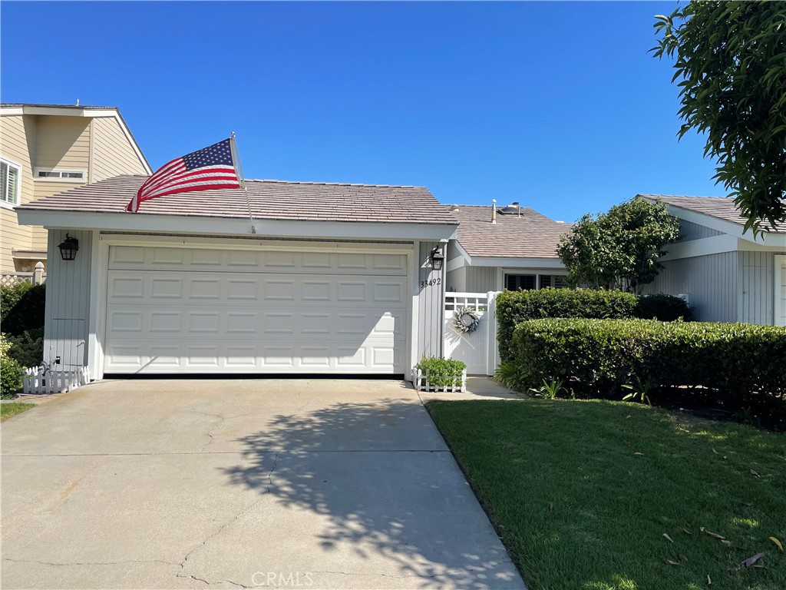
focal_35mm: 26
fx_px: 590
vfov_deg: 53.1
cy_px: 295
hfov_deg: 67.3
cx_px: 393
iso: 32
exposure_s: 1/3861
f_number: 1.6
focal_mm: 4.2
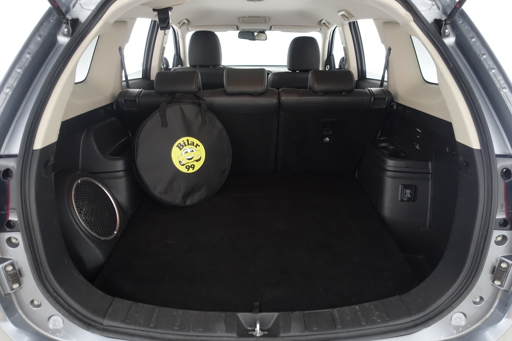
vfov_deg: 53.1
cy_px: 170
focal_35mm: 24
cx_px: 256
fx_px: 341
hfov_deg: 73.7
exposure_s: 1/25
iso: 1000
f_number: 2.5
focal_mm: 8.8
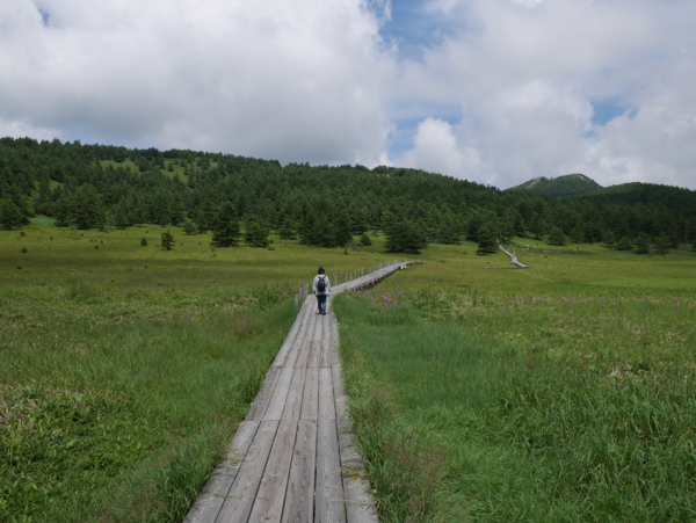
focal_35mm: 32
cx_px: 348
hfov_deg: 56.8
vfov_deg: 44.2
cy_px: 262
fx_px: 644
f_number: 9
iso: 200
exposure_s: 1/400
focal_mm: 16
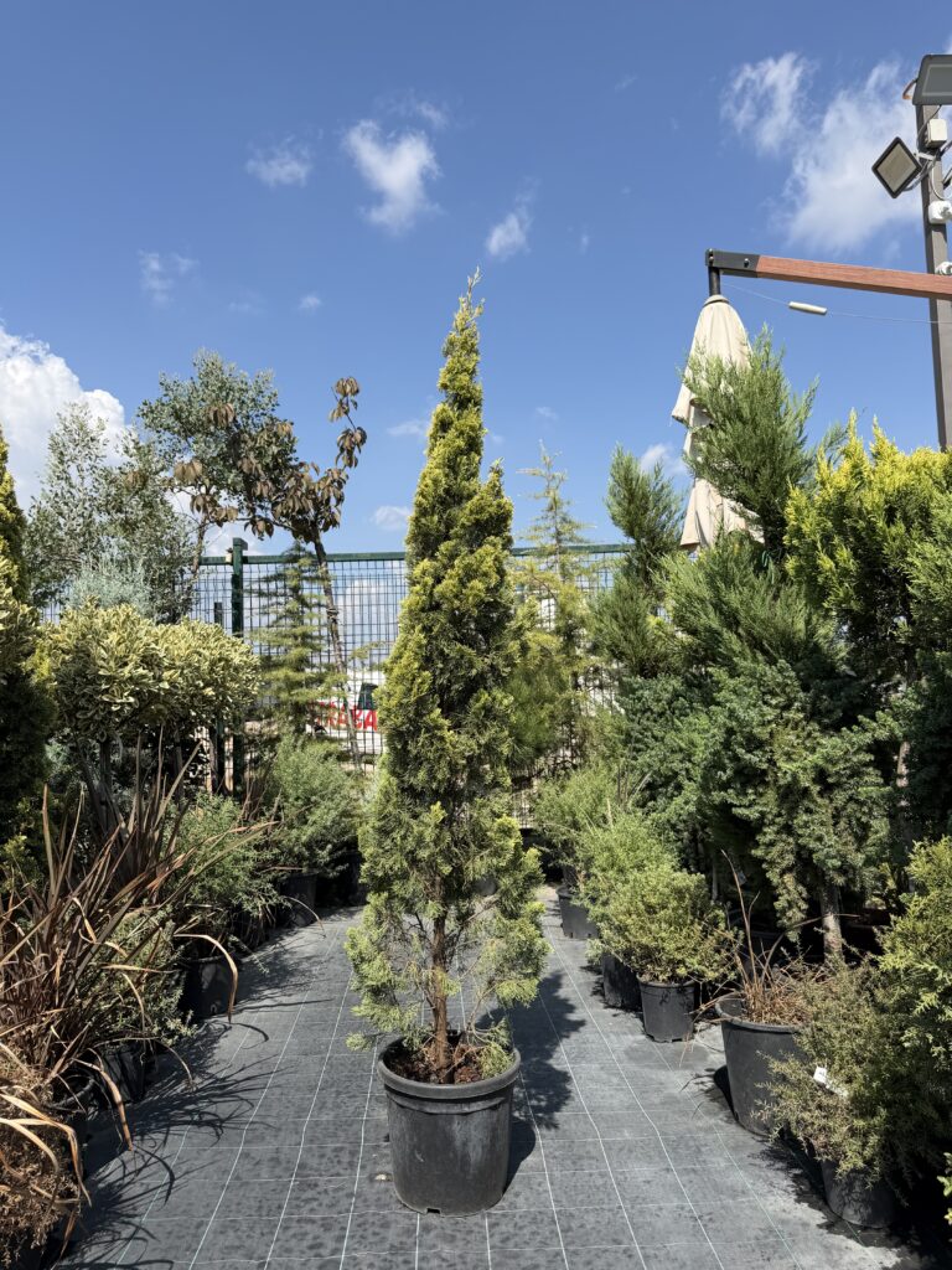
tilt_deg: +3.3
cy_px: 635
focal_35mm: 24
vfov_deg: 71.6
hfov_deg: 56.8
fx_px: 880
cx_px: 476
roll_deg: +1.0
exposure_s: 1/4167
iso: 80
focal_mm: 6.76
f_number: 1.78
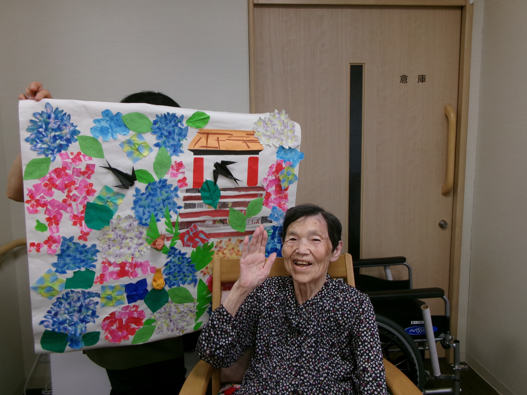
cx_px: 264
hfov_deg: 63.4
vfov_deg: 49.7
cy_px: 198
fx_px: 426
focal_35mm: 28
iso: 110
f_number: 3.9
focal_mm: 5.1
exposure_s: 1/34
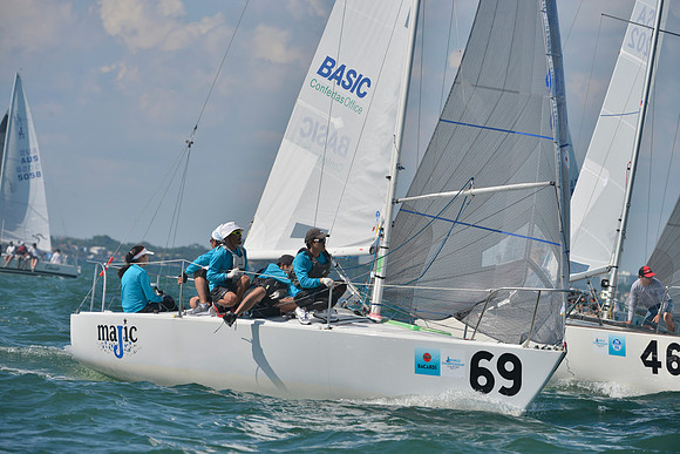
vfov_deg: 5.5
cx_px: 340
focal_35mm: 250
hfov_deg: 8.2
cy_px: 227
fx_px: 4723
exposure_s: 1/1250
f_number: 8
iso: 200
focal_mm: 250
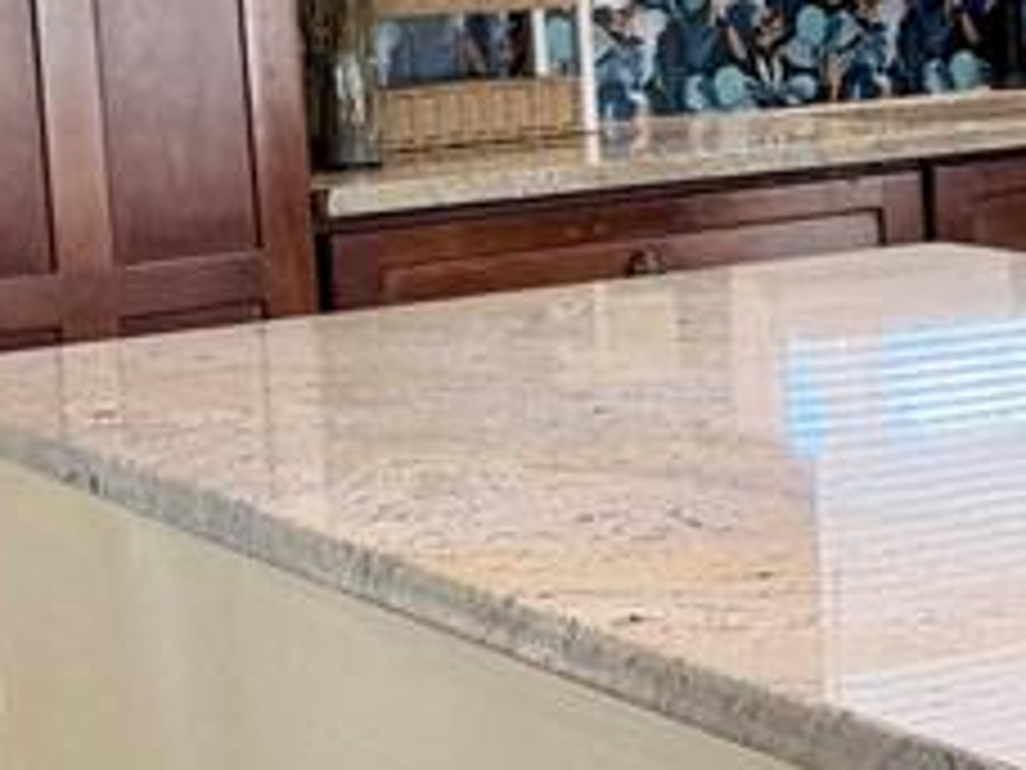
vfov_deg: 13.5
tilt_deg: -4.6
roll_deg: +2.7
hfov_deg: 15.7
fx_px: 3201
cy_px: 27
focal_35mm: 108
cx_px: 1818
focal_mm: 6.76
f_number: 1.78
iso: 200
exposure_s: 1/120
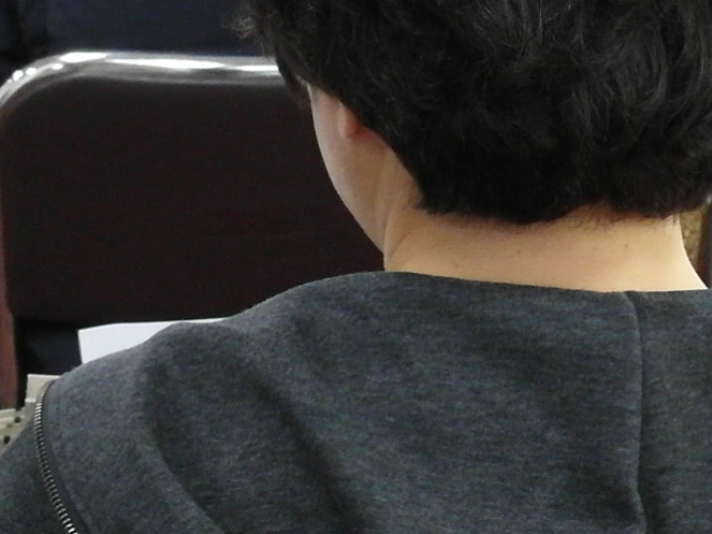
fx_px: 4750
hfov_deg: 8.5
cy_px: -39
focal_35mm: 231
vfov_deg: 6.4
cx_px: 802
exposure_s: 1/45
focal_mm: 9.1
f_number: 2.6
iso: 200
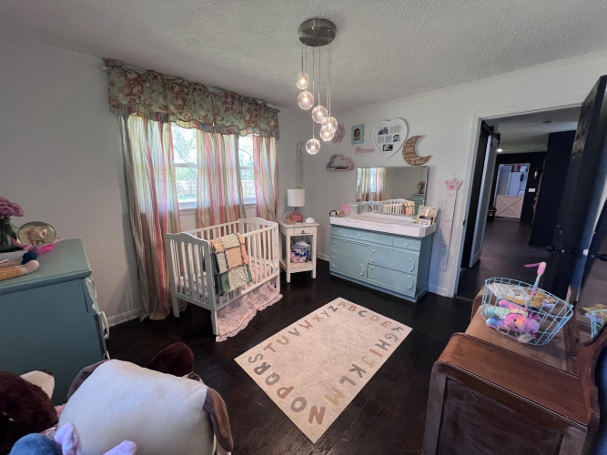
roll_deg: +0.7
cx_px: 304
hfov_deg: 106.2
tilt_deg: -11.6
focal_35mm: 13
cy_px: 228
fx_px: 228
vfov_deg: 89.9
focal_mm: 1.57
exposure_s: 1/120
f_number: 1.8
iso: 200
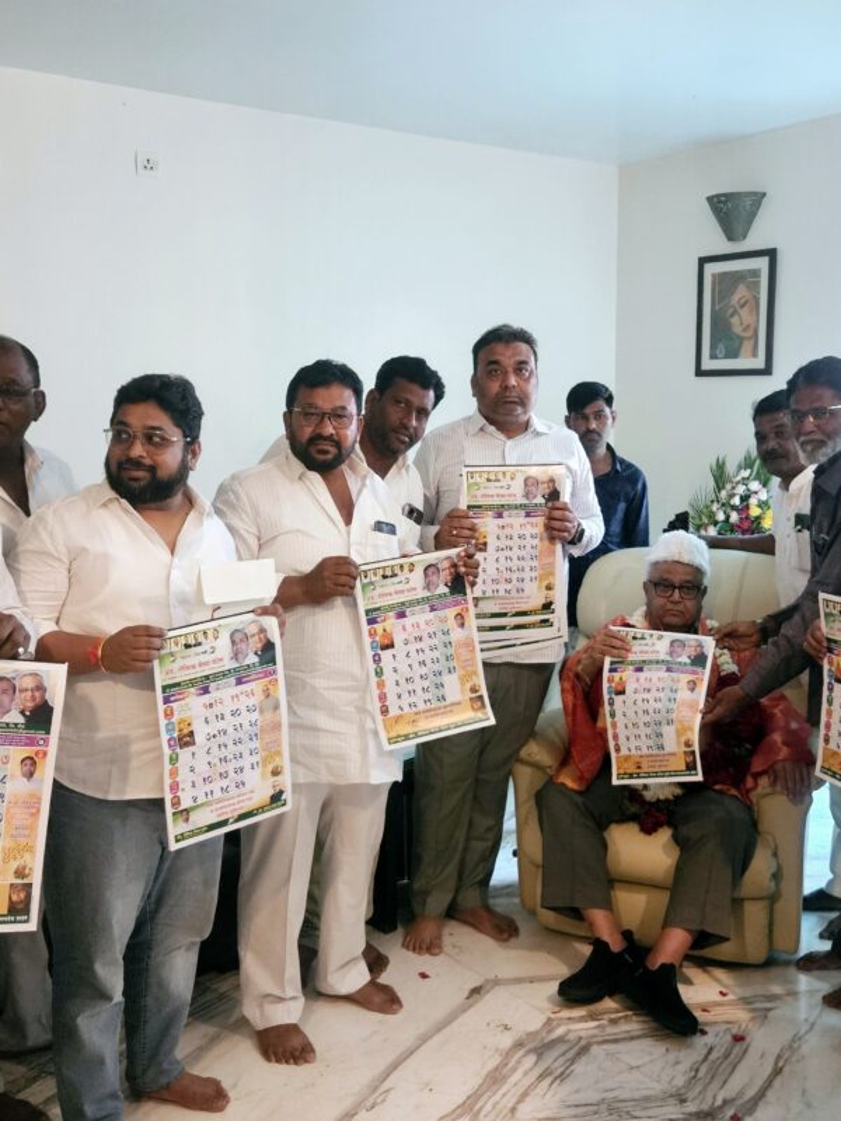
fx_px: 745
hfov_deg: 58.9
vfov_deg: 73.9
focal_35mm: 23
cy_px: 560
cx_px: 420
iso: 640
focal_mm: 5.4
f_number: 1.8
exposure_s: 1/50
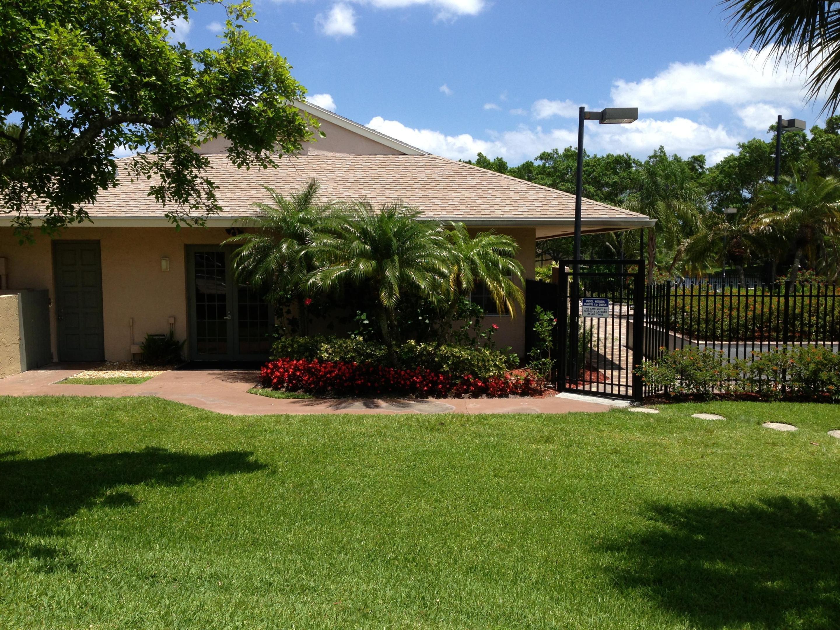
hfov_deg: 55.4
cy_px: 315
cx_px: 420
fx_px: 801
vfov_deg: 42.9
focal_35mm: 33
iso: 50
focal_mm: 4.13
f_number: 2.4
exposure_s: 1/1466
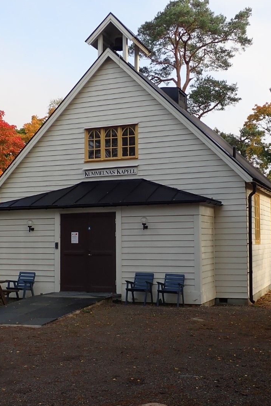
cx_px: 151
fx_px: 508
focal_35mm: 45
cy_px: 202
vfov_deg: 43.6
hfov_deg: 29.8
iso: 100
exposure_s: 1/320
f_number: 3.2
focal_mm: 5.87
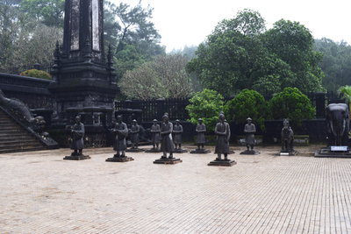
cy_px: 117
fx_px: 351
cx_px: 176
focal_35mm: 36
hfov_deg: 53.1
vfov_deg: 36.9
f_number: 7.1
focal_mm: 24
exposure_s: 1/40
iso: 400
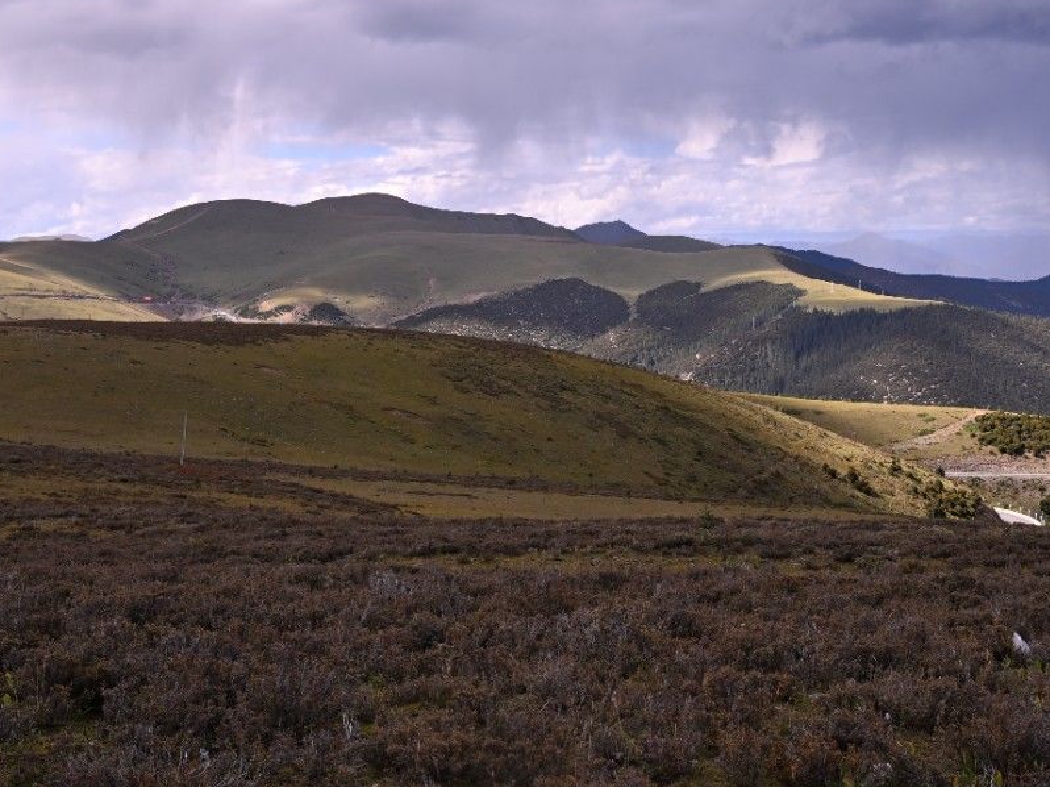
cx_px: 595
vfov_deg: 26.4
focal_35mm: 55
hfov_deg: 35.0
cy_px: 224
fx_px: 1663
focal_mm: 32.5
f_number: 11
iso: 250
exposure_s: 1/250
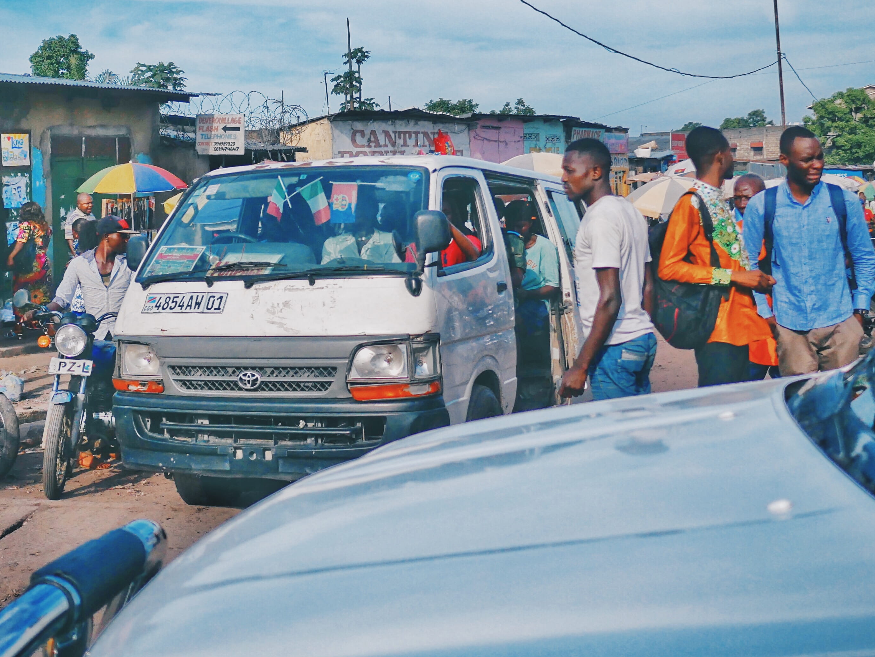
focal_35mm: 50
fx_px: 1264
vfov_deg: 28.5
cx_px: 376
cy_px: 135
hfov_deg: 38.1
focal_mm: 15
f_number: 1.7
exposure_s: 1/16000
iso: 200
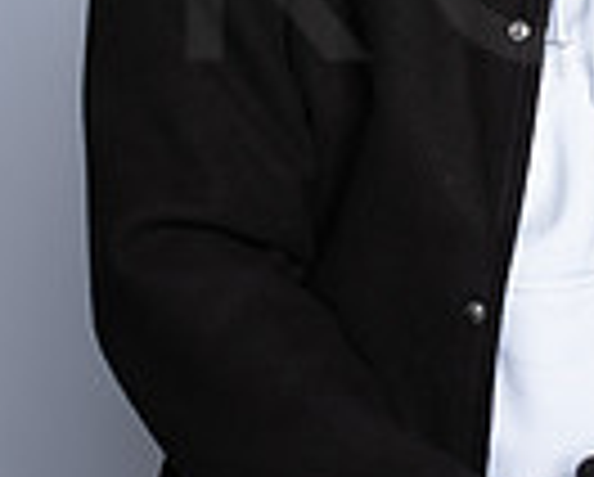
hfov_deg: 16.8
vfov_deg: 13.5
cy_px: -68
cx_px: 580
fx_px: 1972
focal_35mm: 112
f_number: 6.3
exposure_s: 1/200
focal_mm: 35
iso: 250
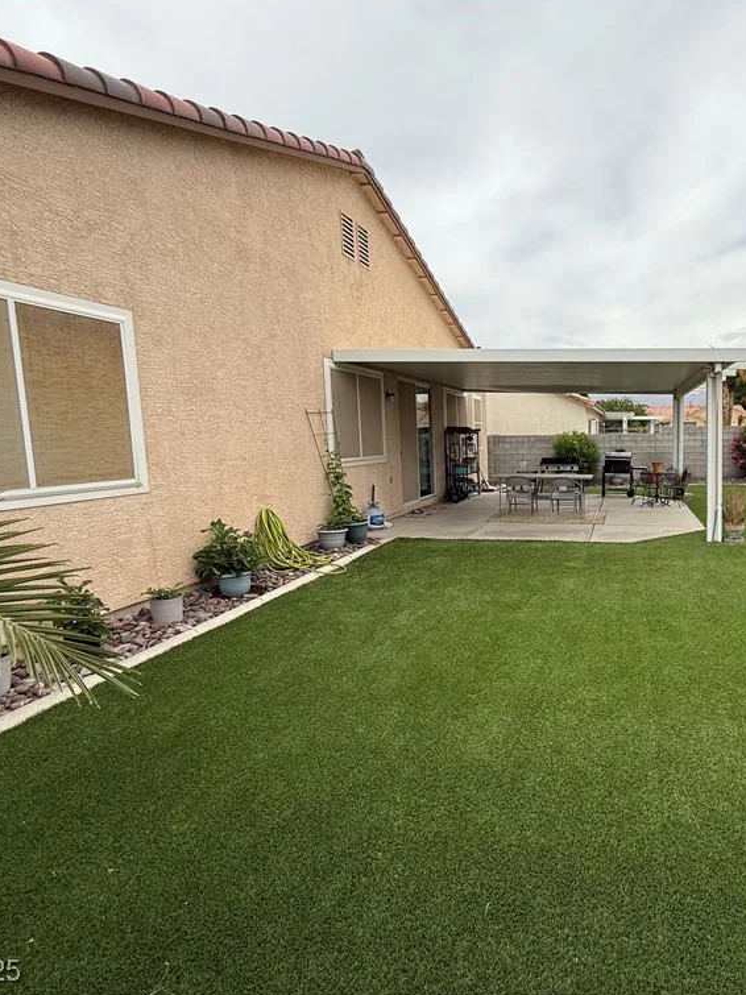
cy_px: 494
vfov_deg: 84.7
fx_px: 546
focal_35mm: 19
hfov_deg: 64.4
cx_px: 563
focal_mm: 2.22
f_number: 2.2
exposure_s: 1/1534
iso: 50
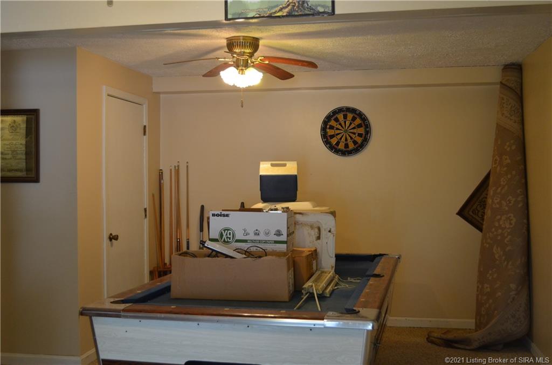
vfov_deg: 31.7
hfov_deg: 46.5
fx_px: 642
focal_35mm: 42
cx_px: 276
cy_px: 182
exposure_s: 1/30
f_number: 4.5
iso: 800
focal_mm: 28
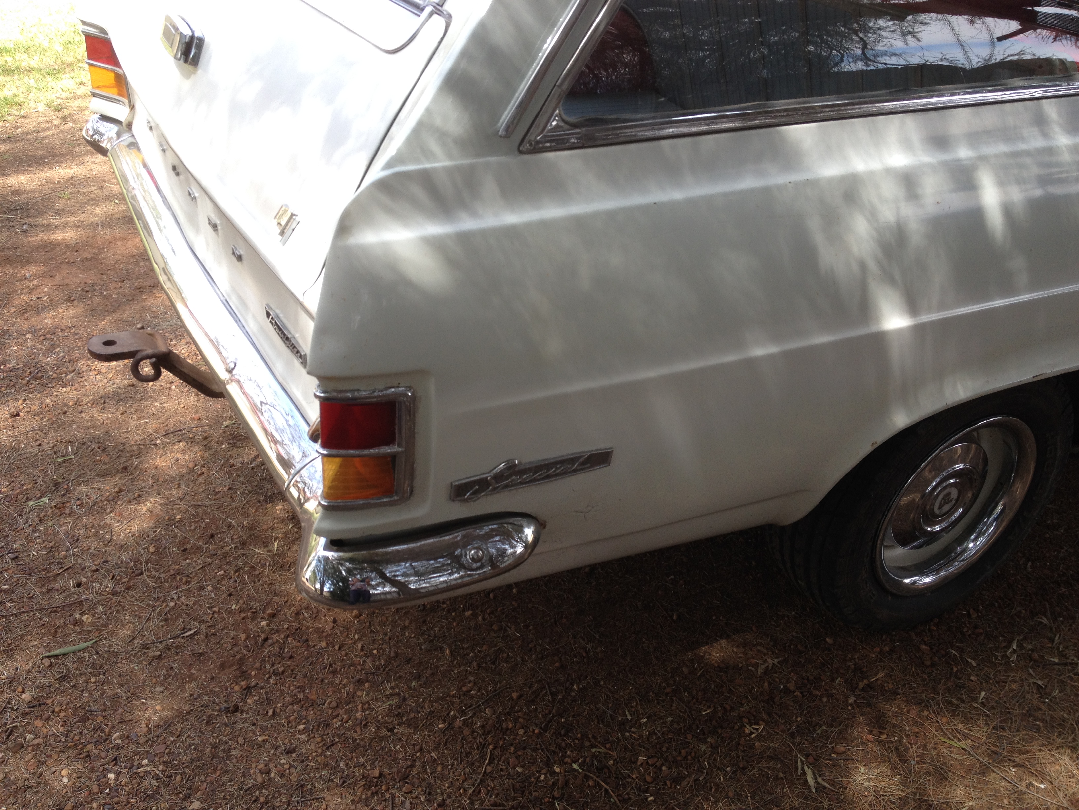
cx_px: 540
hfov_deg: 52.6
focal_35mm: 35
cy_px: 405
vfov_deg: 40.7
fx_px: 1091
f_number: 2.4
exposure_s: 1/232
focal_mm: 4.28
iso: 50
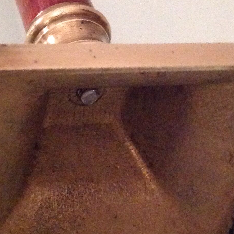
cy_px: 55
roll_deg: -16.0
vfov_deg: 19.6
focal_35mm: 88
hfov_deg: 19.7
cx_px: 90
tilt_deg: -41.0
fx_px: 673
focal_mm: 4.28
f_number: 2.4
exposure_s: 1/15
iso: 800
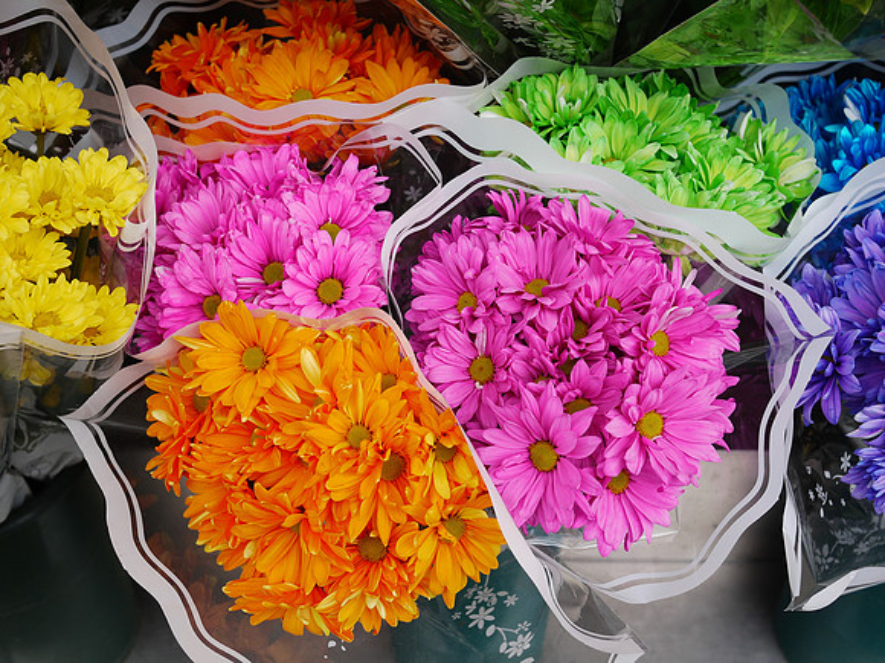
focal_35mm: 40
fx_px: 1023
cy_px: 332
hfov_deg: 46.8
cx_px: 442
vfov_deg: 36.0
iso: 100
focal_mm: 20
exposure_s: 1/125
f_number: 4
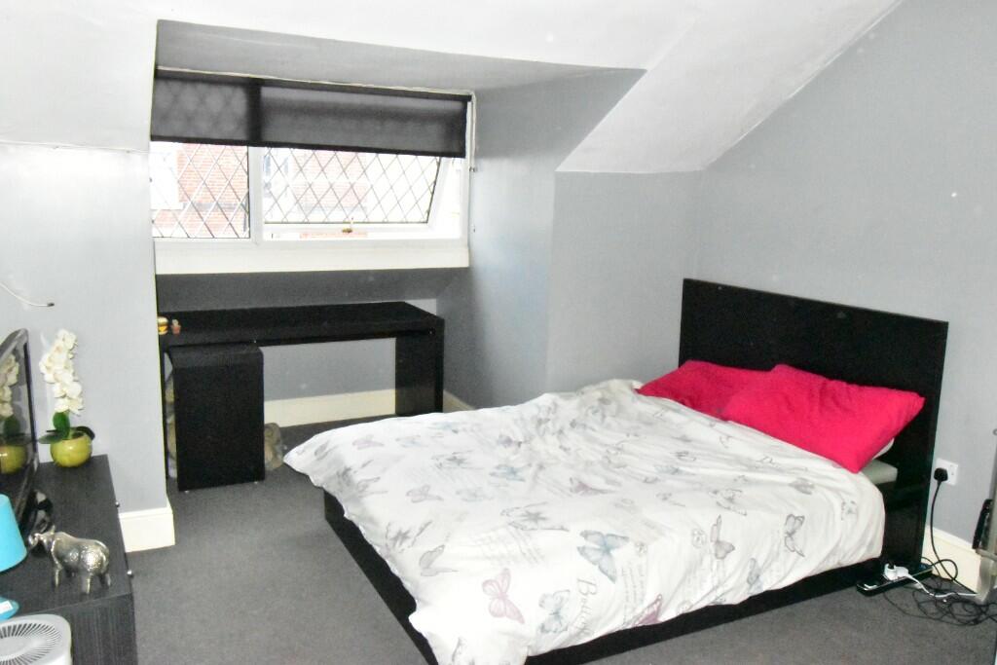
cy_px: 332
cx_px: 498
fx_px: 831
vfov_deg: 43.6
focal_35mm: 30
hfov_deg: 61.9
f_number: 25
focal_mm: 20
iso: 25600
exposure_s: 1/200
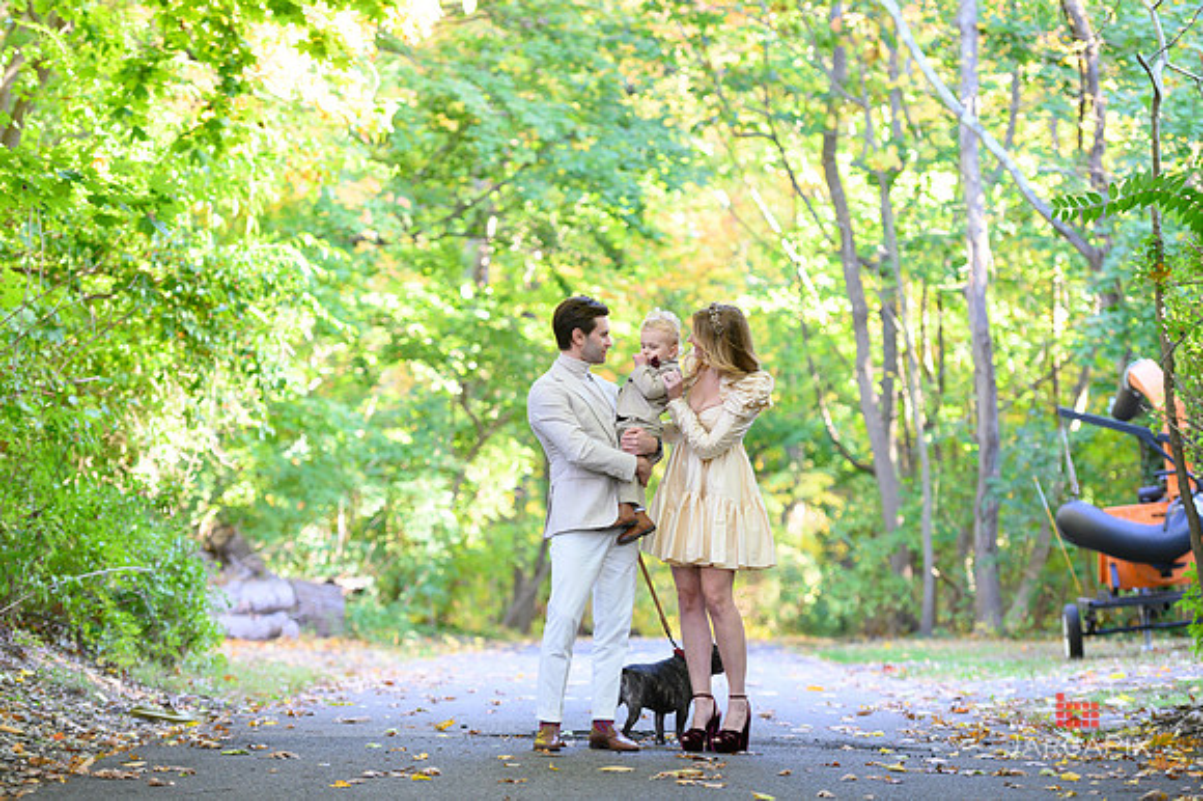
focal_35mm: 105
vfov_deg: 13.0
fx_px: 3507
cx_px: 602
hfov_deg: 19.5
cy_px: 400
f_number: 3.2
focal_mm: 105
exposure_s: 1/200
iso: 1600
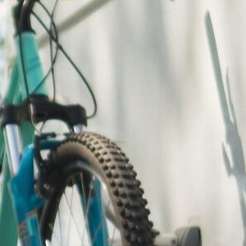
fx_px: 2042
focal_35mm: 254
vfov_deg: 6.8
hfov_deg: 6.8
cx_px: -77
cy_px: 333
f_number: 2
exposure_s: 1/4000
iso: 160
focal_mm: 23
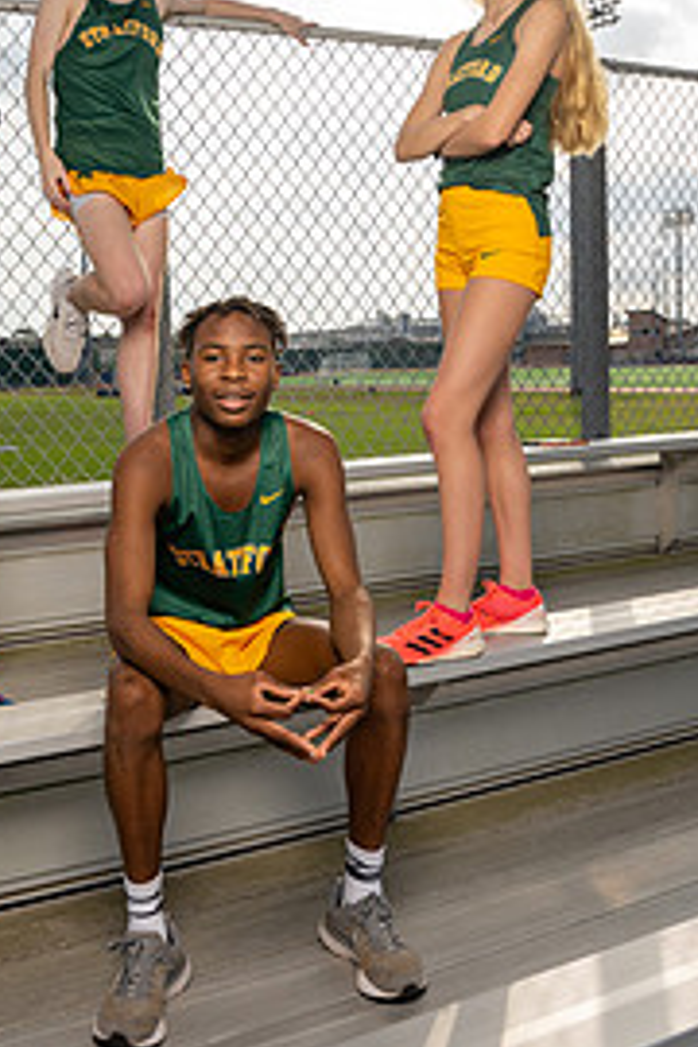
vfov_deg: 48.4
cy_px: 496
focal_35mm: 40
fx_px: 1163
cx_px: 182
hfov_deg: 32.8
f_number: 8
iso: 125
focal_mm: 24
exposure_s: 1/250
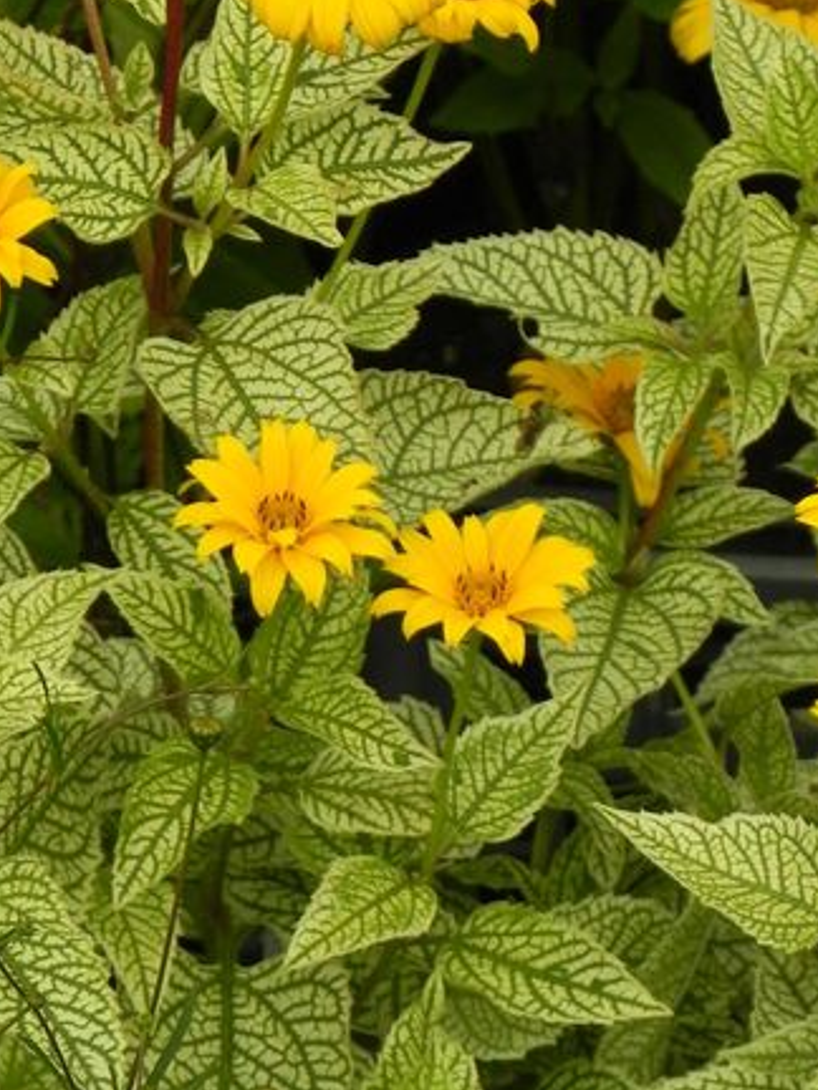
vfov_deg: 8.3
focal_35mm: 239
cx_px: 462
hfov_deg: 6.2
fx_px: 7530
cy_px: 752
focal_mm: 23
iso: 160
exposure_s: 1/640
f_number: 5
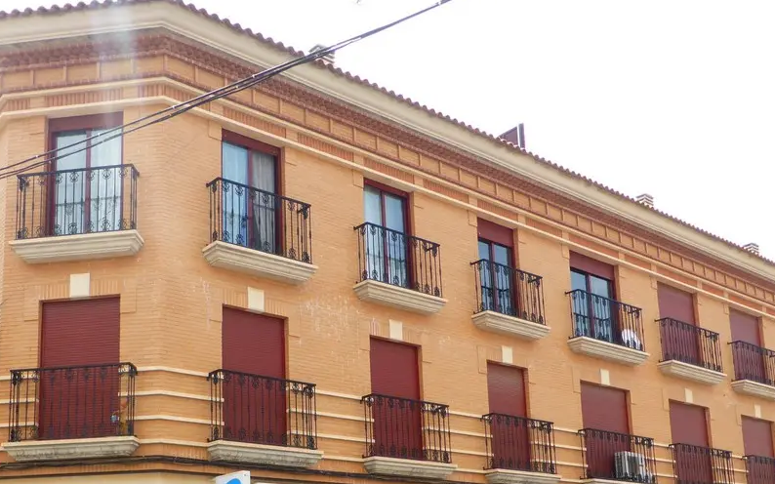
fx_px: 866
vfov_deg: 29.9
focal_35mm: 41
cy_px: 437
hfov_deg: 47.8
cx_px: 298
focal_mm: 4.3
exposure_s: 1/800
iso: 100
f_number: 3.3
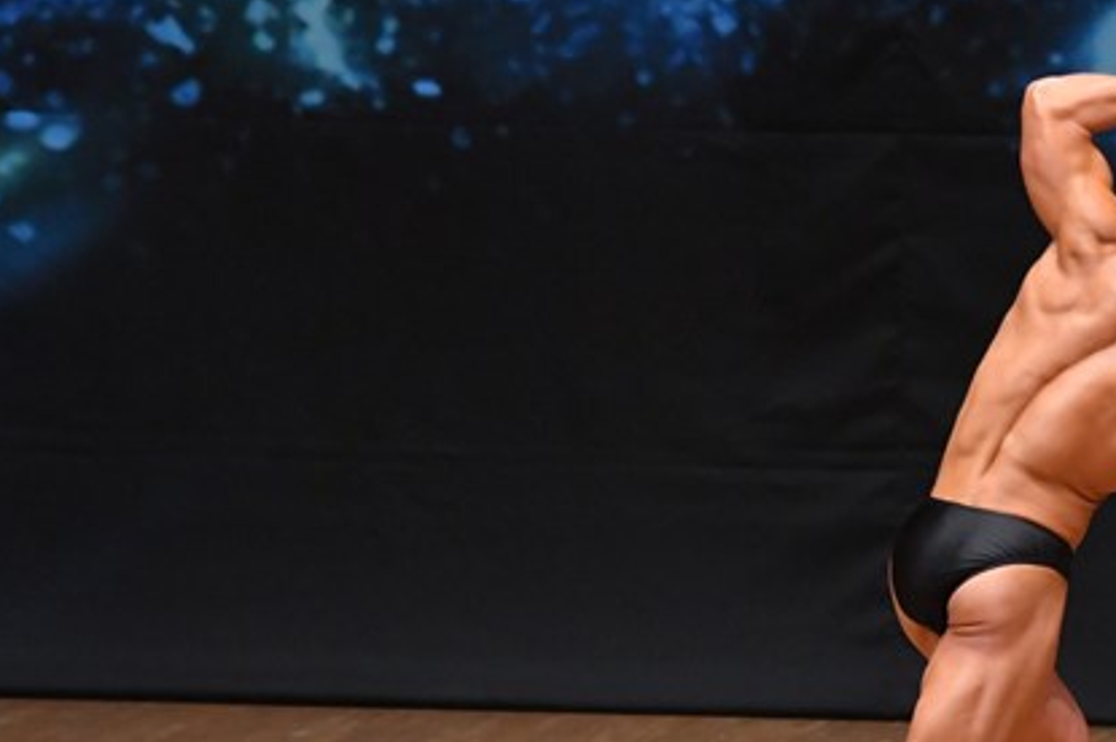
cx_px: 926
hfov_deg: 4.3
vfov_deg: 2.9
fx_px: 14744
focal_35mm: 476
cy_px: 640
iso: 5000
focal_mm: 170
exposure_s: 1/400
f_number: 5.6
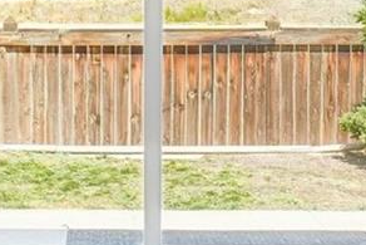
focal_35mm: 115
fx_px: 1170
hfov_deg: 17.7
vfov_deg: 11.7
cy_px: -33
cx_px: 109
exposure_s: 1/200
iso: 400
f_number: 8
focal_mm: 14
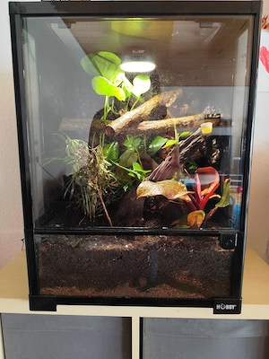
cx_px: 134
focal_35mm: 23
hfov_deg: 58.9
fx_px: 238
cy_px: 180
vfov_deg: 73.9
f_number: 1.65
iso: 400
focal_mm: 6.19
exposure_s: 1/25
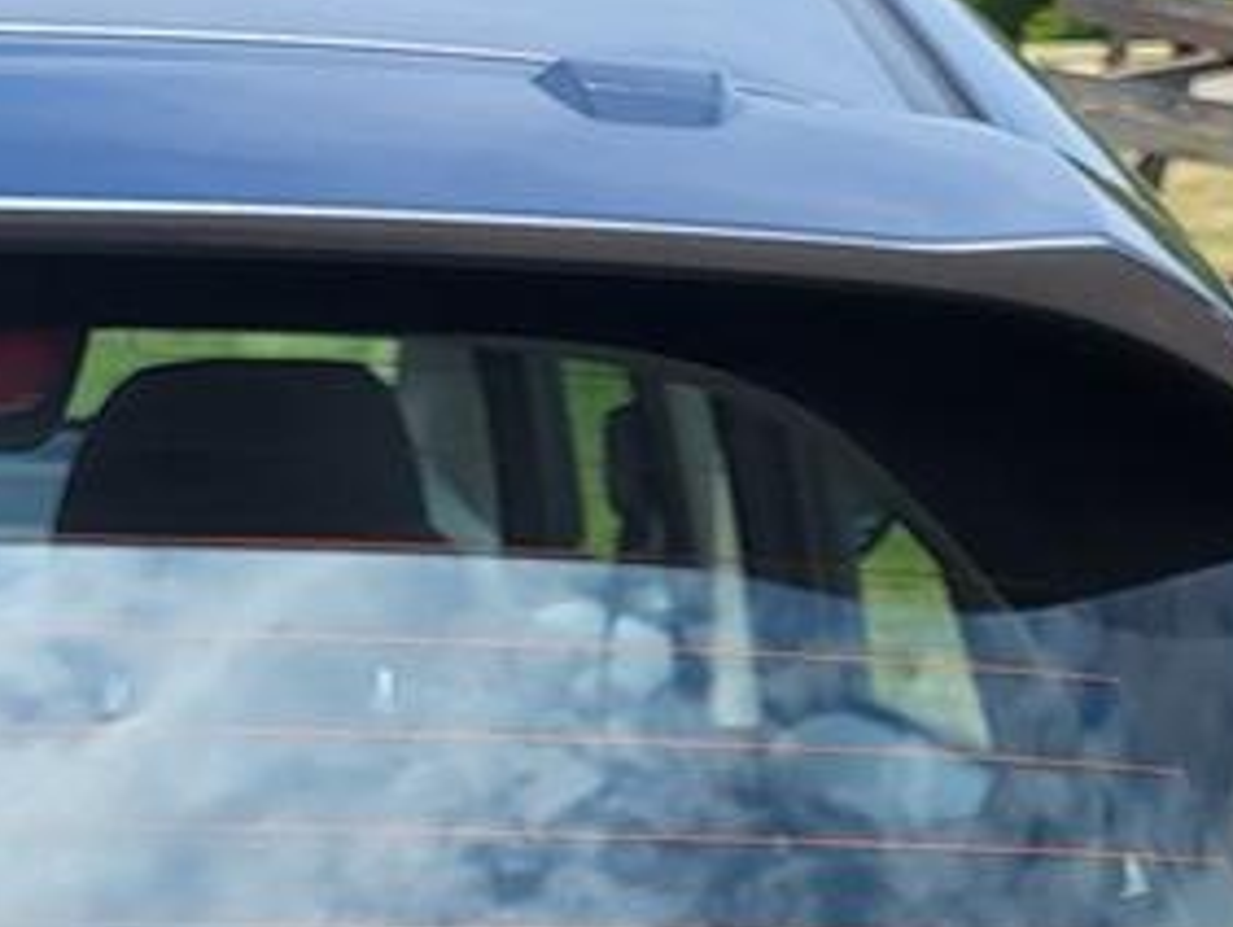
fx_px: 4207
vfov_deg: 11.6
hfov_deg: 15.7
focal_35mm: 118
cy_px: 1723
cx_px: -455
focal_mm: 5.4
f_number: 1.8
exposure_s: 1/1742
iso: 40
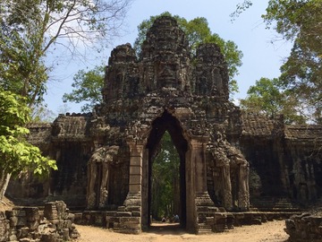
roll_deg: +1.3
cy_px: 121
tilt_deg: +18.2
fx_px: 270
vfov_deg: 48.2
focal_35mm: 29
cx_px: 161
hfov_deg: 61.7
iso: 32
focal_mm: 4.15
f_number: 2.2
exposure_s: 1/1799
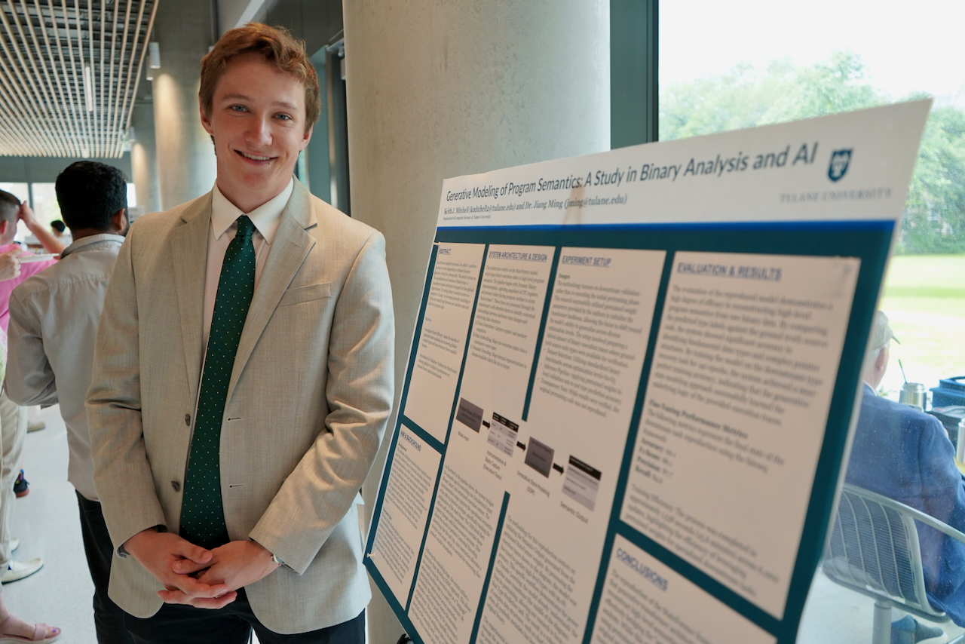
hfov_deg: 65.5
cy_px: 322
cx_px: 482
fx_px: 751
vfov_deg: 46.4
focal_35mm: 28
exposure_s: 1/160
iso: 500
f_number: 4
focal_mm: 28
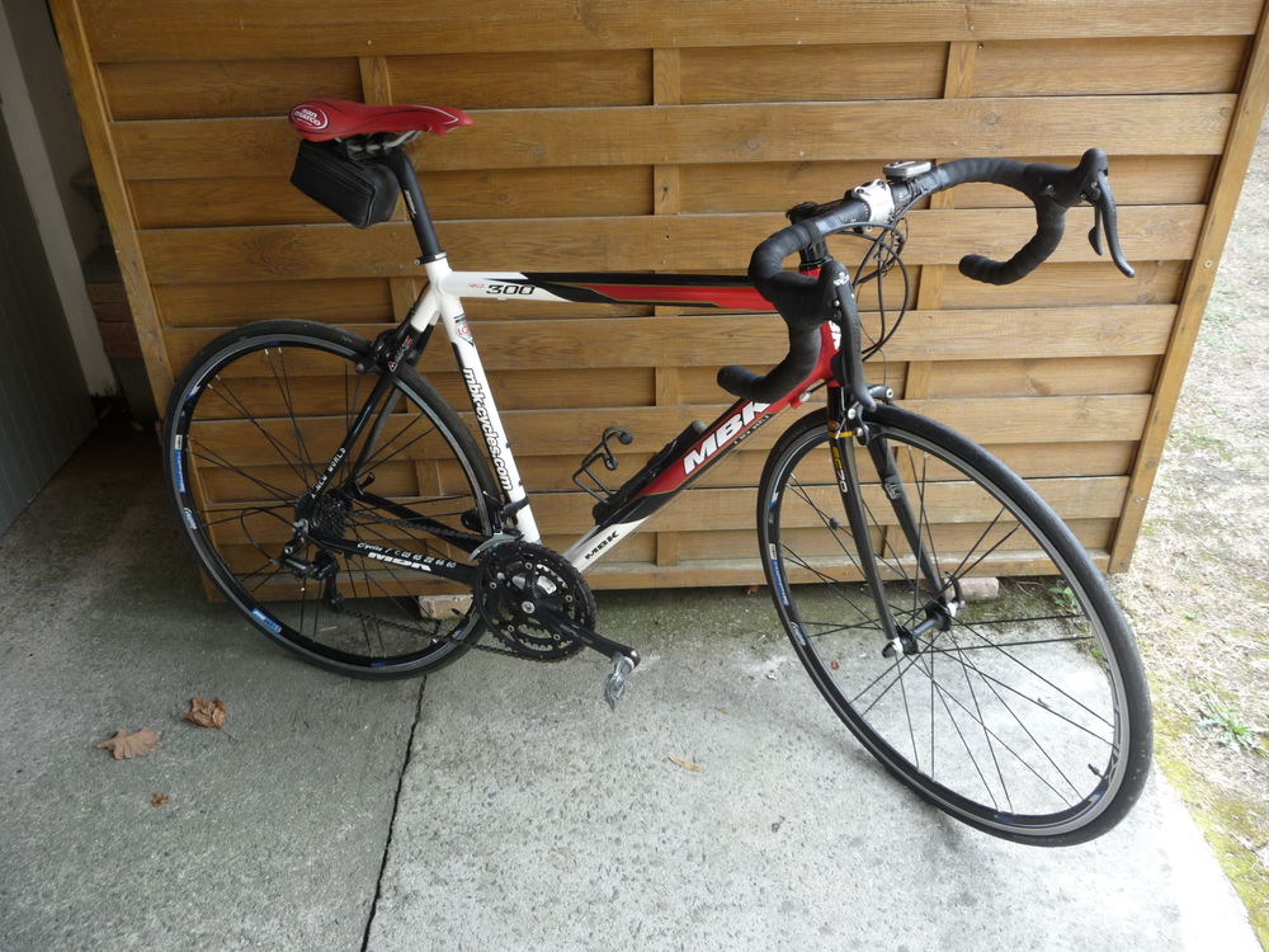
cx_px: 634
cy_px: 476
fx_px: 1026
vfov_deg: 49.7
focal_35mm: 28
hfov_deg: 63.4
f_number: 3.3
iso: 100
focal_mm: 4.7
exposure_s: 1/60
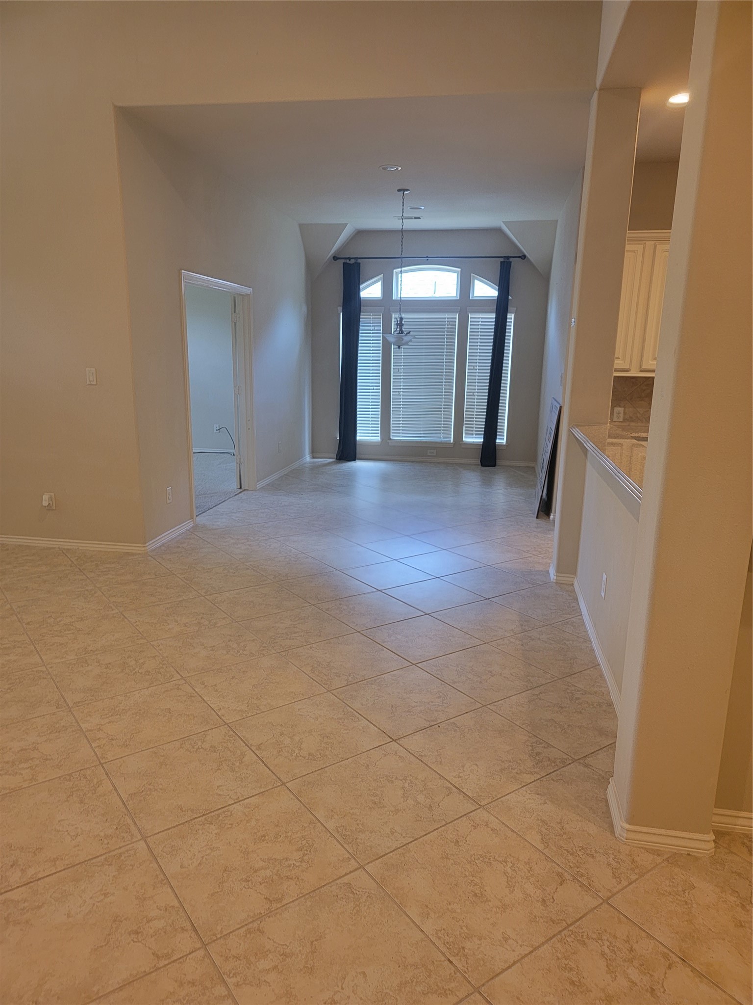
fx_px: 696
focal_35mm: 24
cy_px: 502
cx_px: 376
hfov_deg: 56.8
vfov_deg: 71.6
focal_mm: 6.7
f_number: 1.8
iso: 160
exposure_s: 1/40
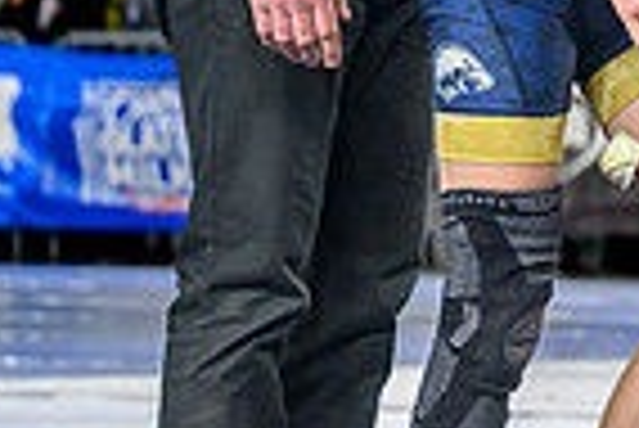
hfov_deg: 5.2
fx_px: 7001
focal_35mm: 394
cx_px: 965
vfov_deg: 3.5
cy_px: -147
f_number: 2.8
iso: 2000
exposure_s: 1/800
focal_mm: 70
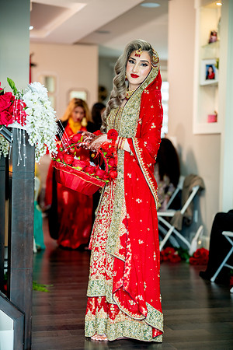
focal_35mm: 70
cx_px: 116
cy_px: 175
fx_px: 680
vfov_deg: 28.8
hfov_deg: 19.5
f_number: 2
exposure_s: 1/200
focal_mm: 70
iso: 800
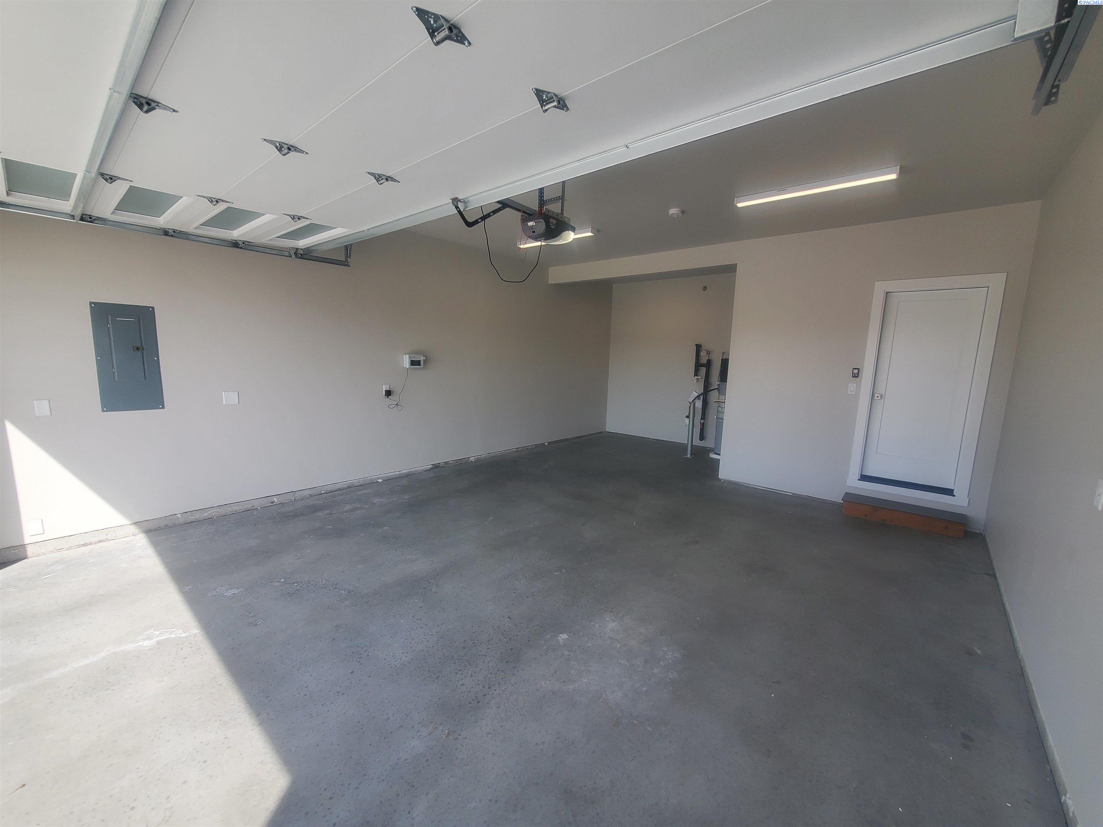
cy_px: 414
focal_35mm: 13
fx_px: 414
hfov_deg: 106.2
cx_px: 552
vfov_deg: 89.9
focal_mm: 1.8
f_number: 2.2
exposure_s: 1/237
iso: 50
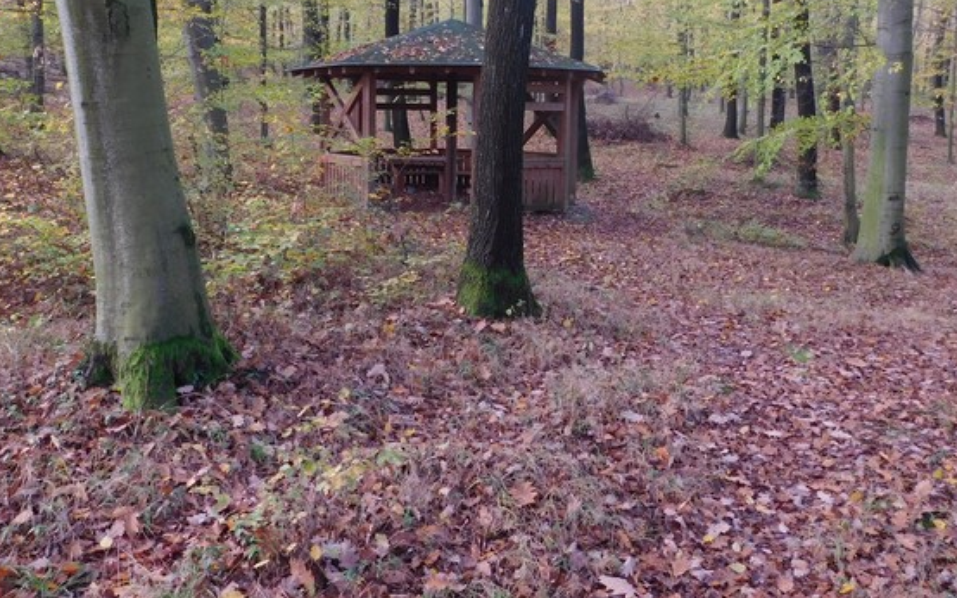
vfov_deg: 37.7
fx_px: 861
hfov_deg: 58.1
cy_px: 182
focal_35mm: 33
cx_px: 461
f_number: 3
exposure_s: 1/80
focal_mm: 4
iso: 125
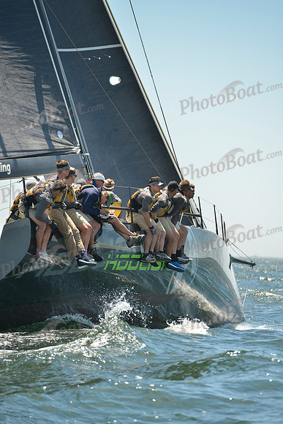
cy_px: 212
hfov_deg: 6.9
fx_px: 2357
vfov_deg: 10.3
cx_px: 142
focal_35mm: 200
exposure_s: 1/1600
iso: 280
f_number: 5
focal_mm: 200
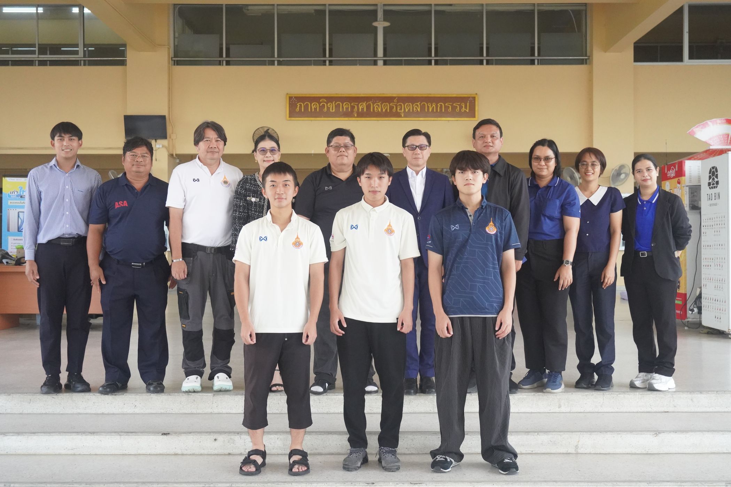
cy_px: 244
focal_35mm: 44
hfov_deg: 44.5
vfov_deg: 30.5
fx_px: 893
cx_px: 366
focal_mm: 44
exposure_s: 1/2000
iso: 10000
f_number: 5.6
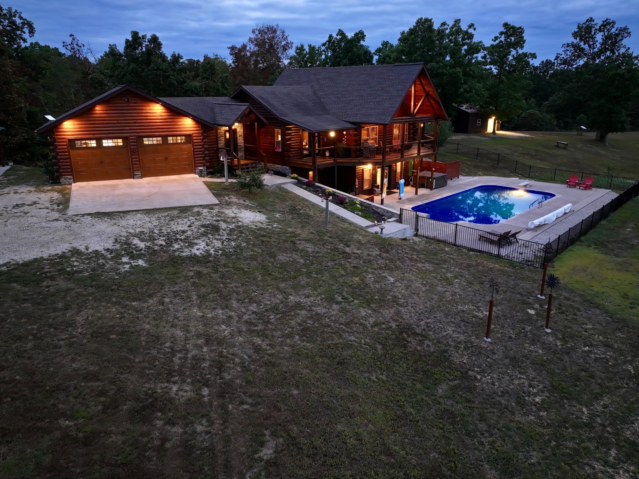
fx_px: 461
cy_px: 234
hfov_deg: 69.4
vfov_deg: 54.9
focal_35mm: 25
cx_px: 326
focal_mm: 12.29
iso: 560
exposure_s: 1/13
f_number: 2.8
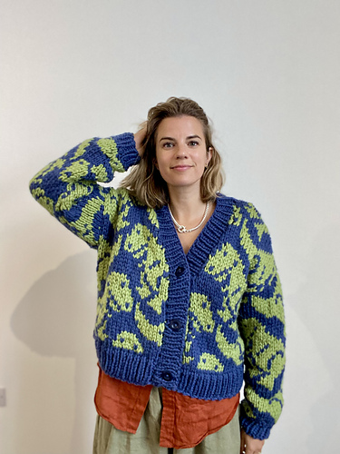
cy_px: 227
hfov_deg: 46.8
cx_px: 170
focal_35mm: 30
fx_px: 393
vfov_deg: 60.0
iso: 250
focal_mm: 2.71
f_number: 2.2
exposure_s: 1/60
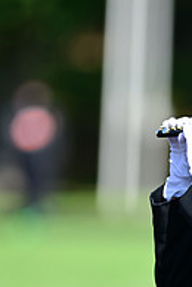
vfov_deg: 2.3
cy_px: 291
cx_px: 243
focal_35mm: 896
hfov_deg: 1.5
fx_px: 7142
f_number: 2.8
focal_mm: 300
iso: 200
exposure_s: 1/1600
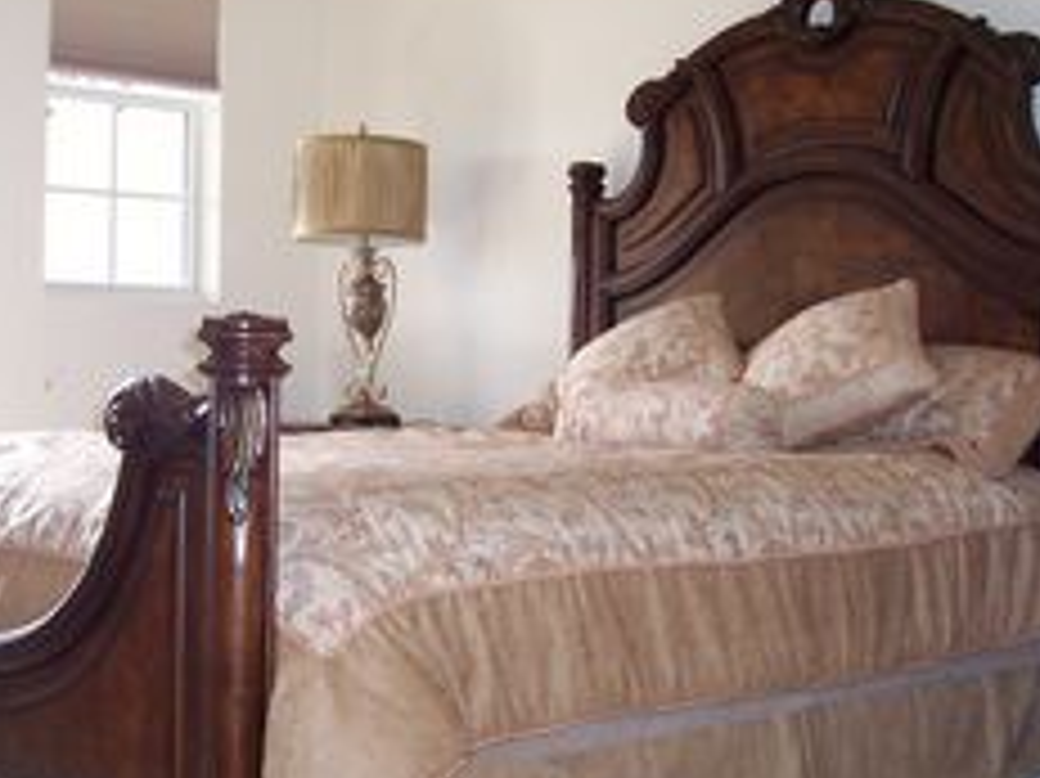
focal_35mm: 59
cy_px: 409
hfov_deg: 32.7
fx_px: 1772
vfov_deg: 24.8
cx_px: 441
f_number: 2.8
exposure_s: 1/60
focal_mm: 5.6
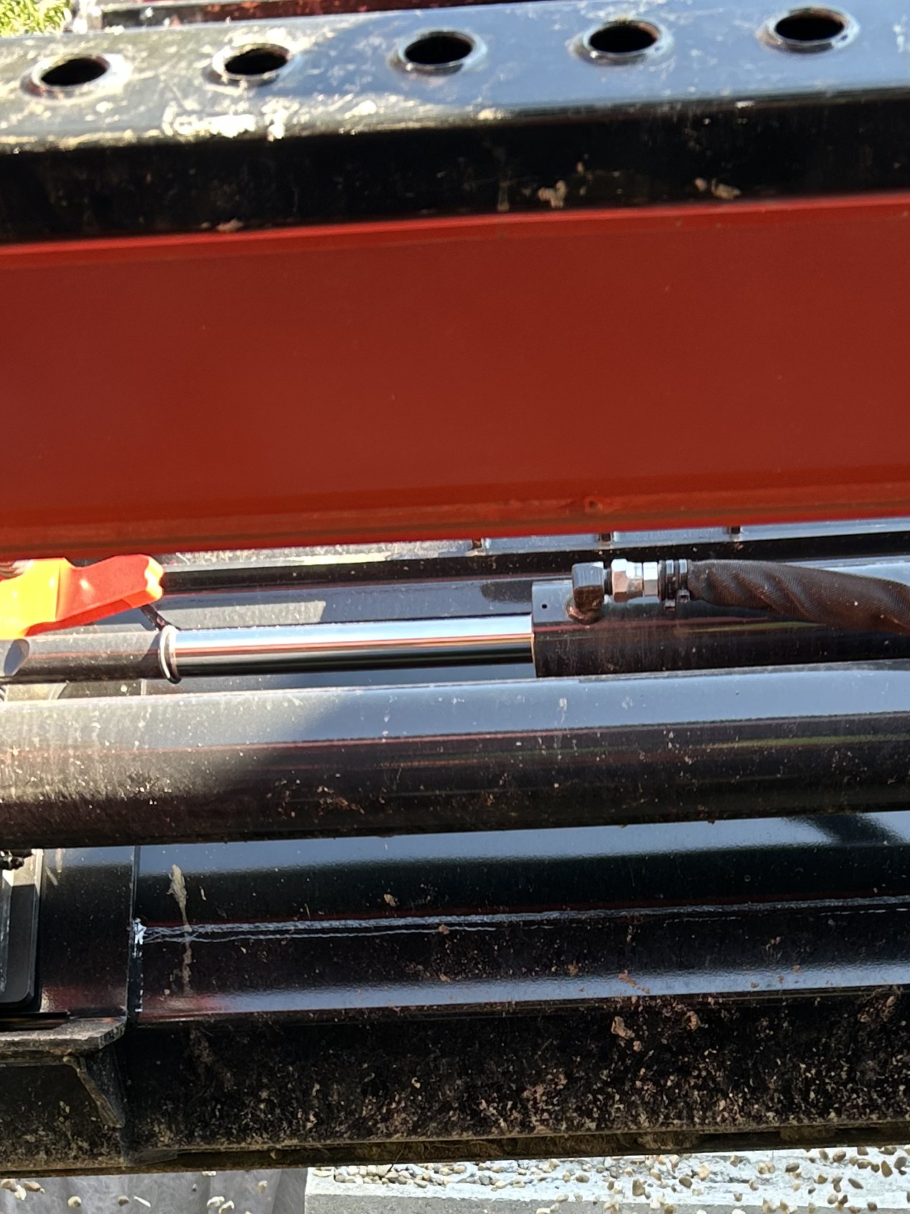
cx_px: 586
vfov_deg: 29.5
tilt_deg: -23.5
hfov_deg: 23.6
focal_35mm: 62
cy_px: 1154
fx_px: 2173
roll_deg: -3.4
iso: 50
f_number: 1.5
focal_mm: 5.7
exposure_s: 1/121
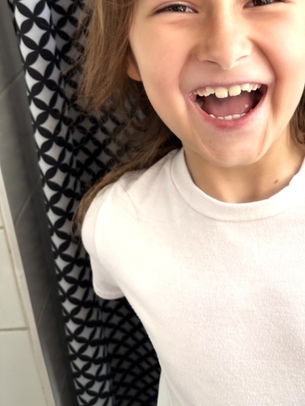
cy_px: 73
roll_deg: +1.0
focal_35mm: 44
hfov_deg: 31.7
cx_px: 257
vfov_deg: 40.9
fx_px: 517
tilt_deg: -23.2
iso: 40
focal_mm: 5.96
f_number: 1.6
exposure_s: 1/174
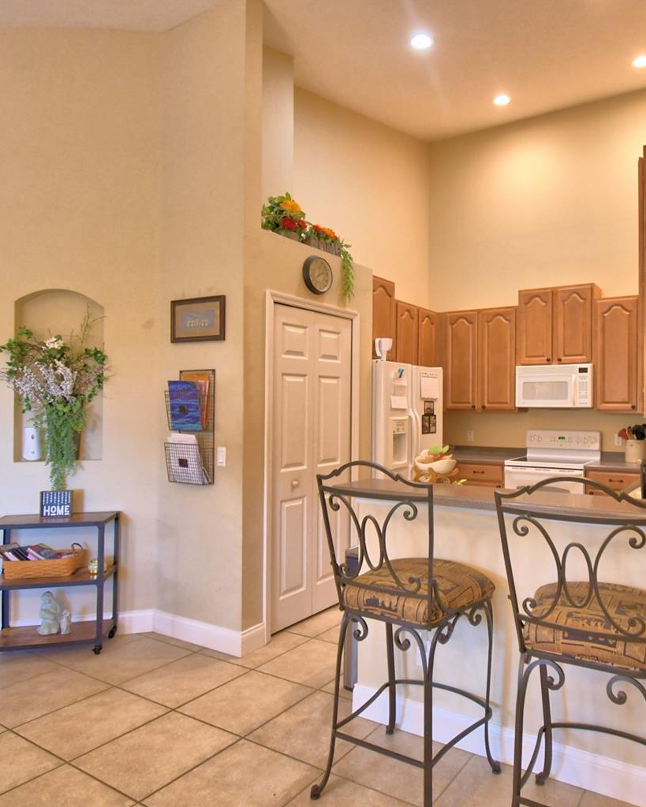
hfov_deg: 60.4
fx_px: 526
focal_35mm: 22
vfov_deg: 75.0
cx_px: 468
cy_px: 402
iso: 640
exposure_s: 1/30
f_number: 4.5
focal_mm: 10
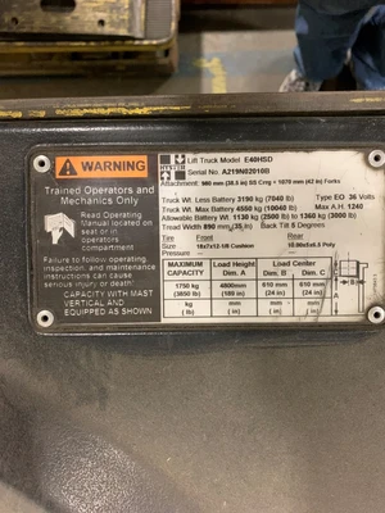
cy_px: 256
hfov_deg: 53.1
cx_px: 192
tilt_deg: -82.6
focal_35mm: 26
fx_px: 386
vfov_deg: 67.3
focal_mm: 4.25
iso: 400
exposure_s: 1/30
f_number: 1.8
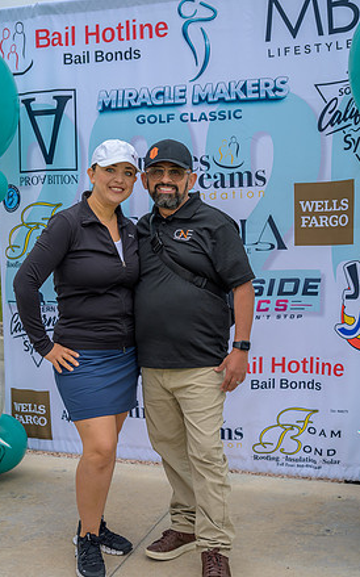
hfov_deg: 27.4
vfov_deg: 42.7
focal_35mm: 47
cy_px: 294
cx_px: 167
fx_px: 739
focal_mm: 45
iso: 125
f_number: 4
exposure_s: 1/200
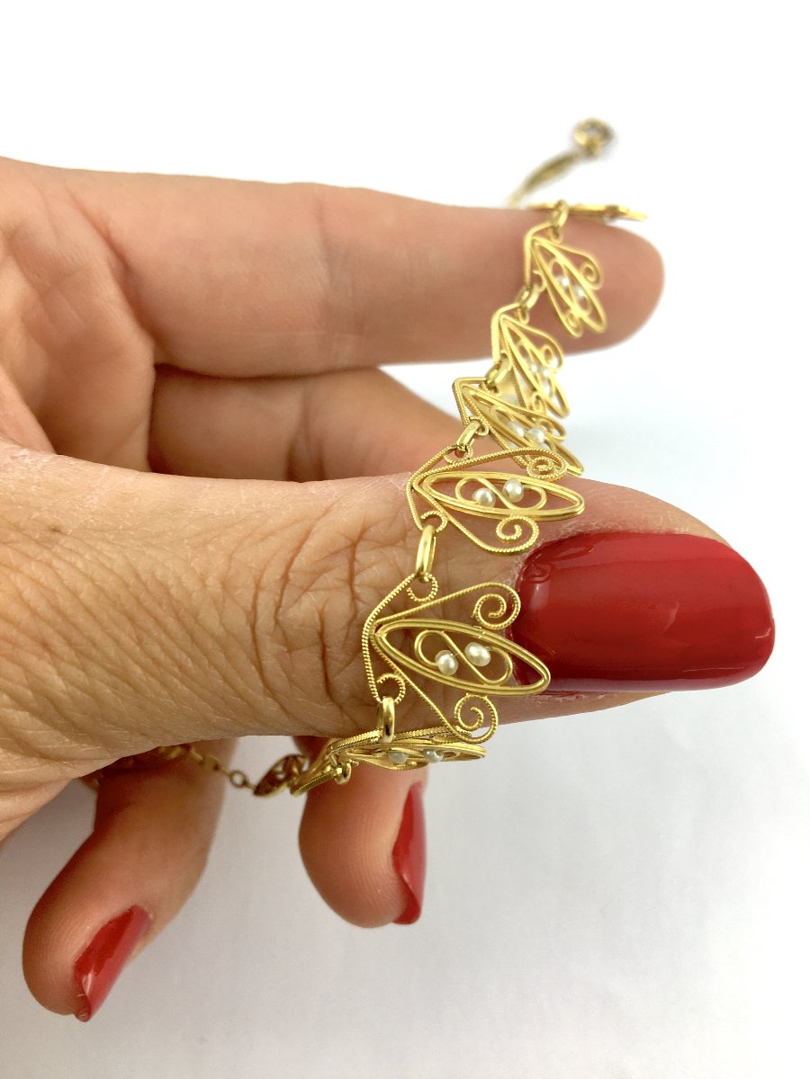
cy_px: 540
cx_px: 405
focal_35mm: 29
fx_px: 905
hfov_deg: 48.2
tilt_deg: -65.9
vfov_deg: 61.7
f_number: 2.2
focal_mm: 4.15
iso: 25
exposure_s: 1/102
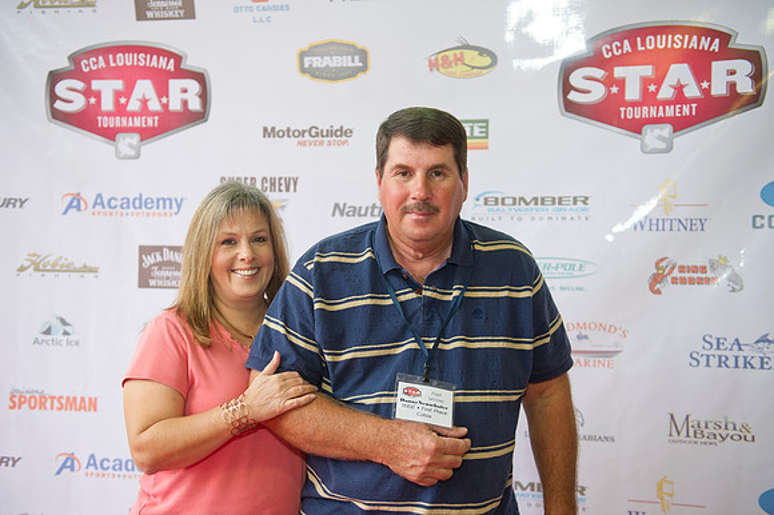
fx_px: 902
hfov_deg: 46.4
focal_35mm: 42
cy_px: 258
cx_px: 387
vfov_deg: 31.9
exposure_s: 1/125
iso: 640
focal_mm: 42
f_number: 3.2
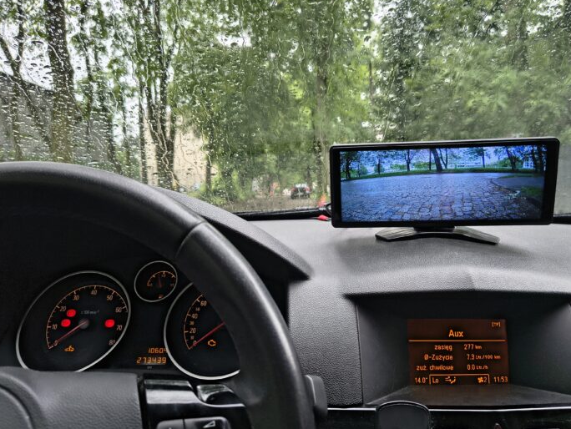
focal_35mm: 27
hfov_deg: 65.2
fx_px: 446
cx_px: 308
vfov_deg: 51.4
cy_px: 205
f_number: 1.8
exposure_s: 1/138
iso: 100
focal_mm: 5.56
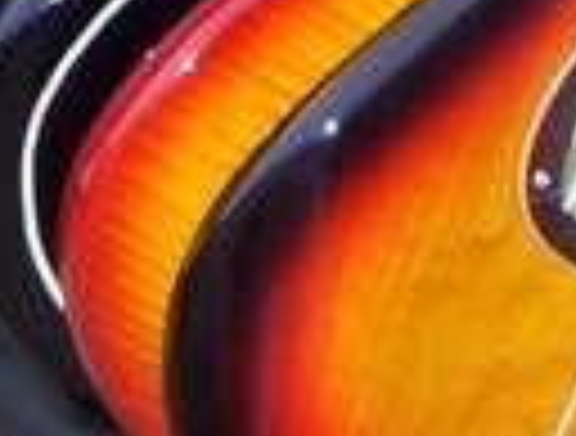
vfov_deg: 4.9
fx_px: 4794
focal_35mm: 287
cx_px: -54
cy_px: -1068
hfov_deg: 6.8
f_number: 2.7
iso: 100
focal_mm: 6
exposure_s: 1/60
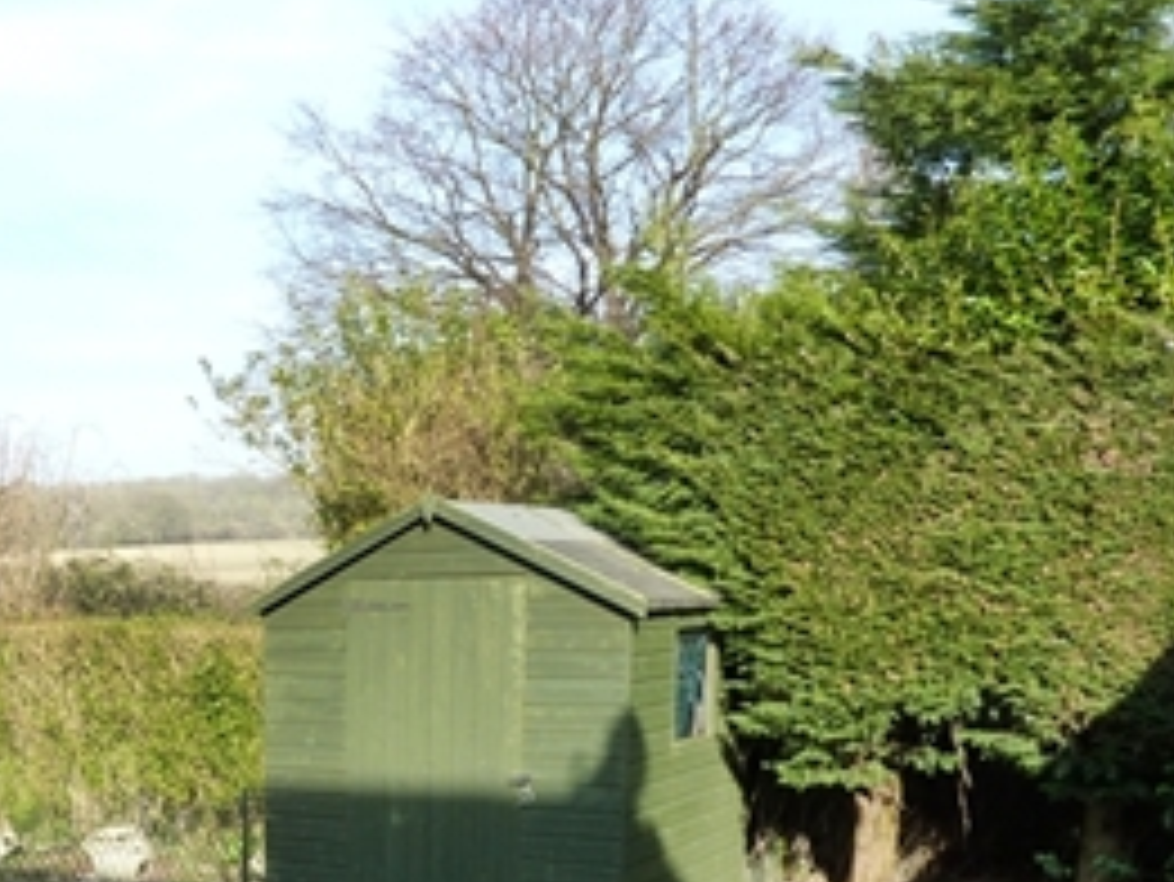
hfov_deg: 38.5
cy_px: 801
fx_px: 1561
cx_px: 130
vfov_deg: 30.1
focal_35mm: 46
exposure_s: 1/250
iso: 125
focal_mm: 4.1
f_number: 4
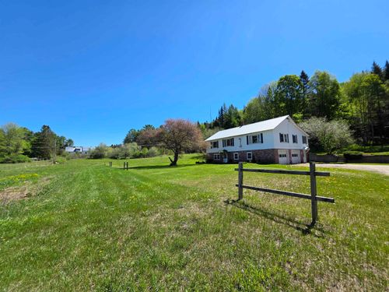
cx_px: 194
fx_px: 146
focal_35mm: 13
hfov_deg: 106.2
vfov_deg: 89.9
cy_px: 146
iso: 40
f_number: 1.9
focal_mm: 2.2
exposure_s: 1/1354
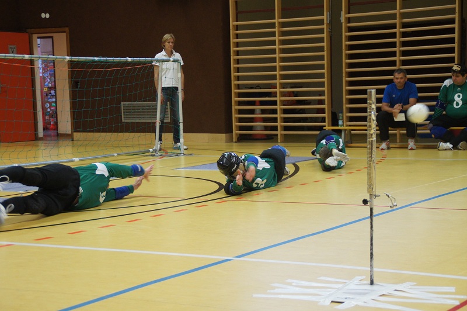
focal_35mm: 75
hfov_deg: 27.0
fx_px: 972
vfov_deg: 18.2
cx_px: 234
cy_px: 156
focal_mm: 50
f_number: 4.5
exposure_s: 1/60
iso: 1600
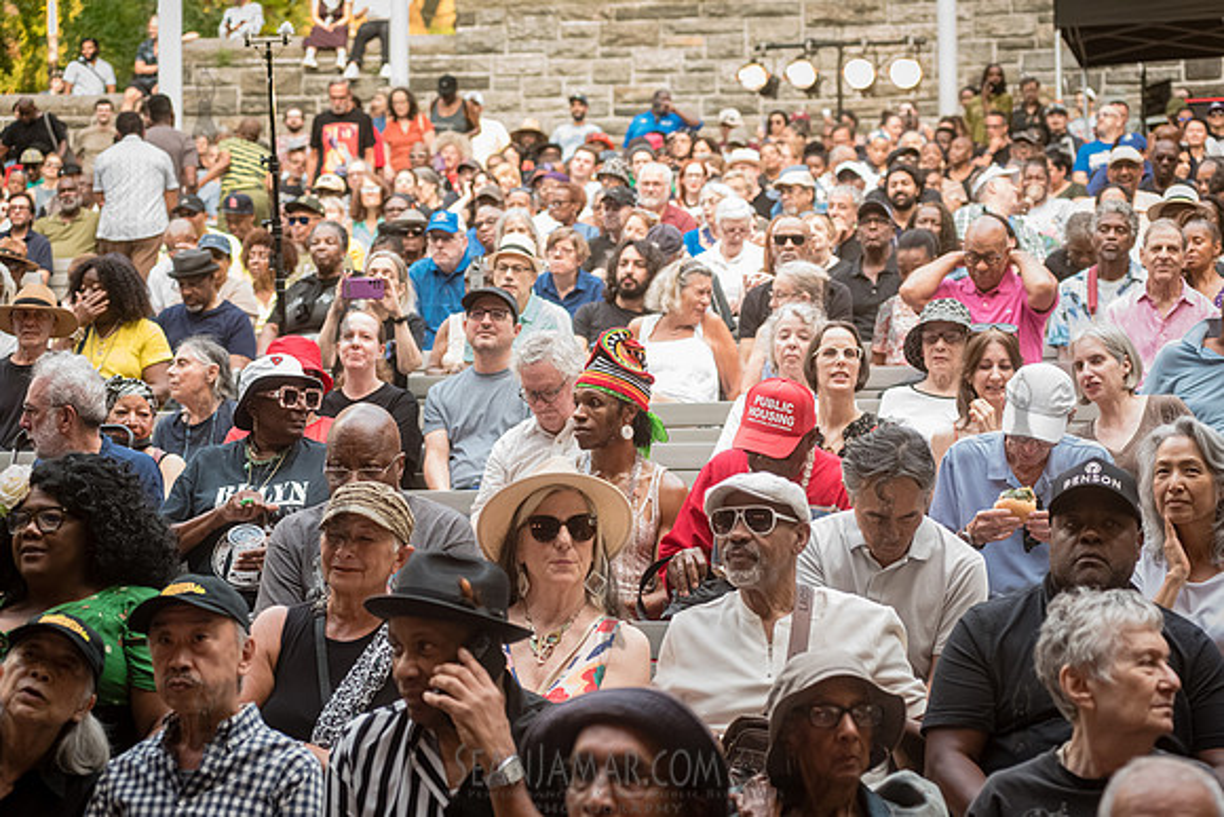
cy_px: 408
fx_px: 2721
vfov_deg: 17.1
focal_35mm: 80
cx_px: 612
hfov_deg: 25.4
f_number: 4
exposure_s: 1/500
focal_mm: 80
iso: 6400
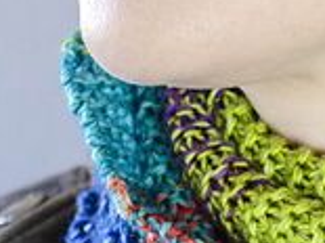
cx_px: 294
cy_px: 297
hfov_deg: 9.5
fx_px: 1951
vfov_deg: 7.1
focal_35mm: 208
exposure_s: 1/30
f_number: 5
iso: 1100
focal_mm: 35
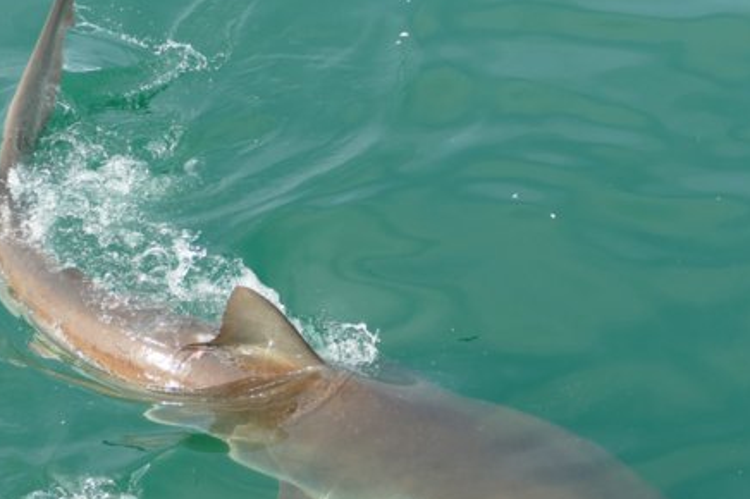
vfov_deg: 18.6
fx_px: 1520
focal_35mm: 73
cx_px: 378
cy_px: 301
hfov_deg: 27.7
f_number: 3.4
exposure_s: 1/640
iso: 125
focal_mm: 19.47
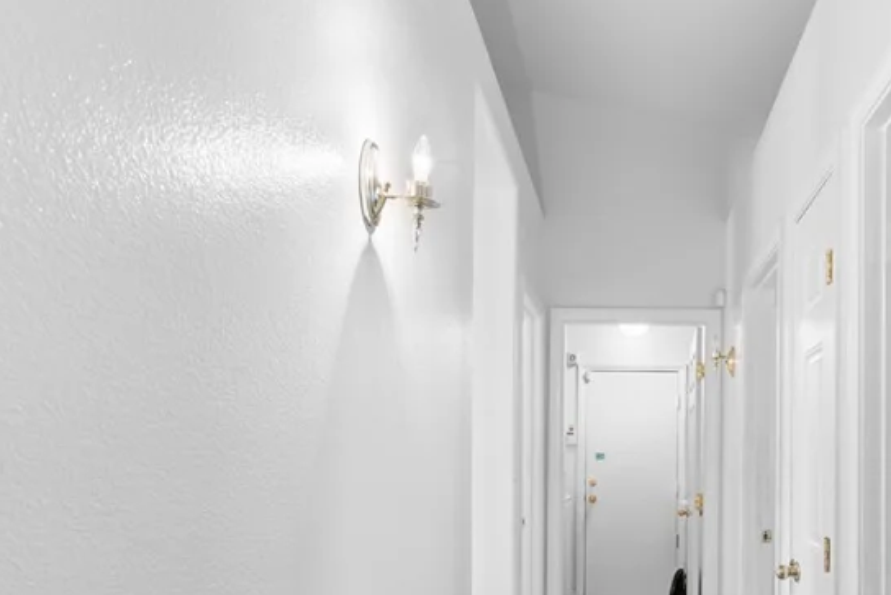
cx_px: 634
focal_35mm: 32
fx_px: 792
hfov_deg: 56.6
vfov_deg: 39.7
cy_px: 465
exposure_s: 1/4
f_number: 8
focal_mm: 17
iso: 400
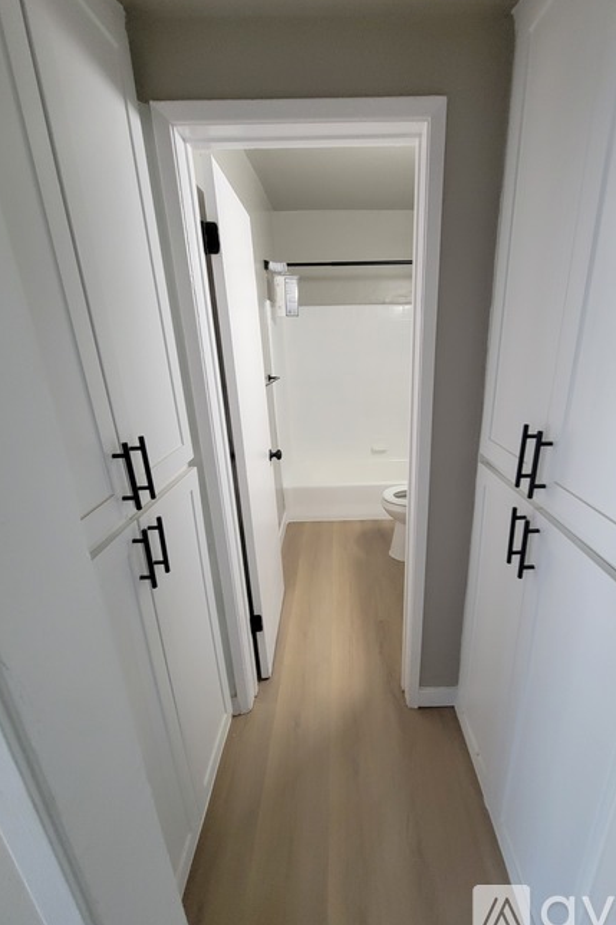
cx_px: 346
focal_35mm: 14
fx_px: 359
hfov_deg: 80.8
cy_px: 463
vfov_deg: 104.3
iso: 320
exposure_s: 1/60
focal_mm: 2.2
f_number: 2.2
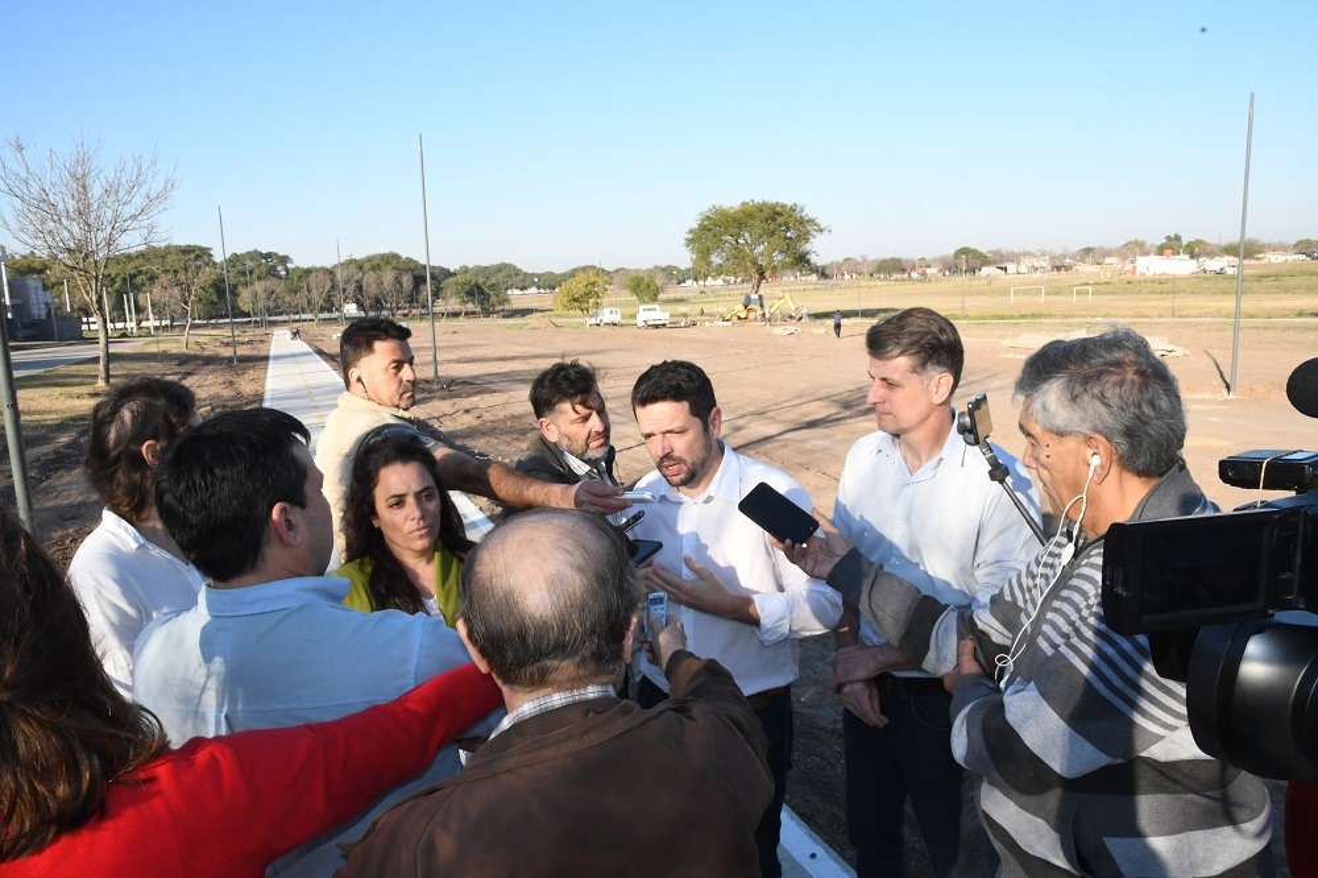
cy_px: 439
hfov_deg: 71.5
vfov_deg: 51.3
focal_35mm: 25
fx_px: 915
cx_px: 659
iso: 1600
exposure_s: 1/250
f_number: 22
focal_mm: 17
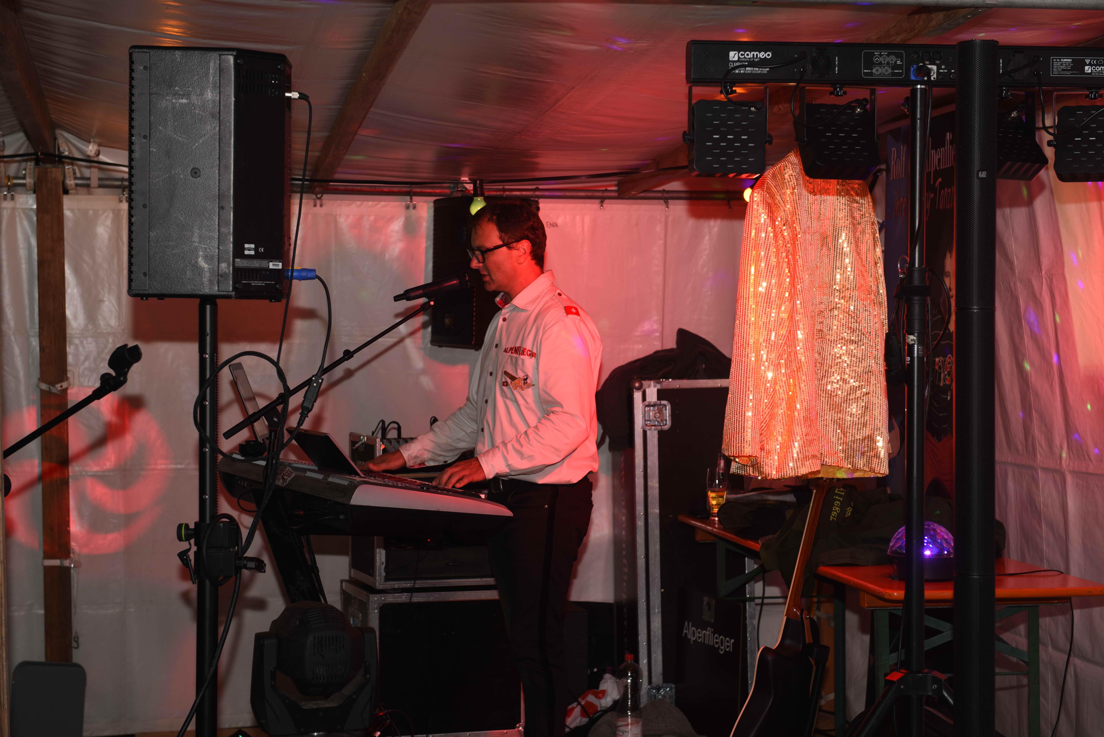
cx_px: 552
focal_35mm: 70
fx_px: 2147
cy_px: 368
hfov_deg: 28.8
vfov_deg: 19.5
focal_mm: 70
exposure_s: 1/60
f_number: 5
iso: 200
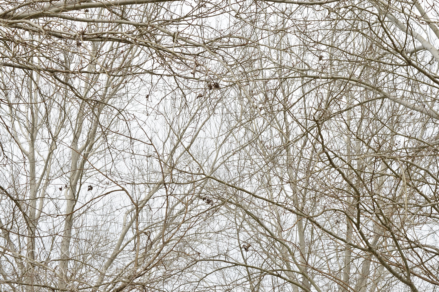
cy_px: 146
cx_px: 220
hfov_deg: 24.6
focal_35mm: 82
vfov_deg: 16.5
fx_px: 1005
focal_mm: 55
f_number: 11
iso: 100
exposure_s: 1/80
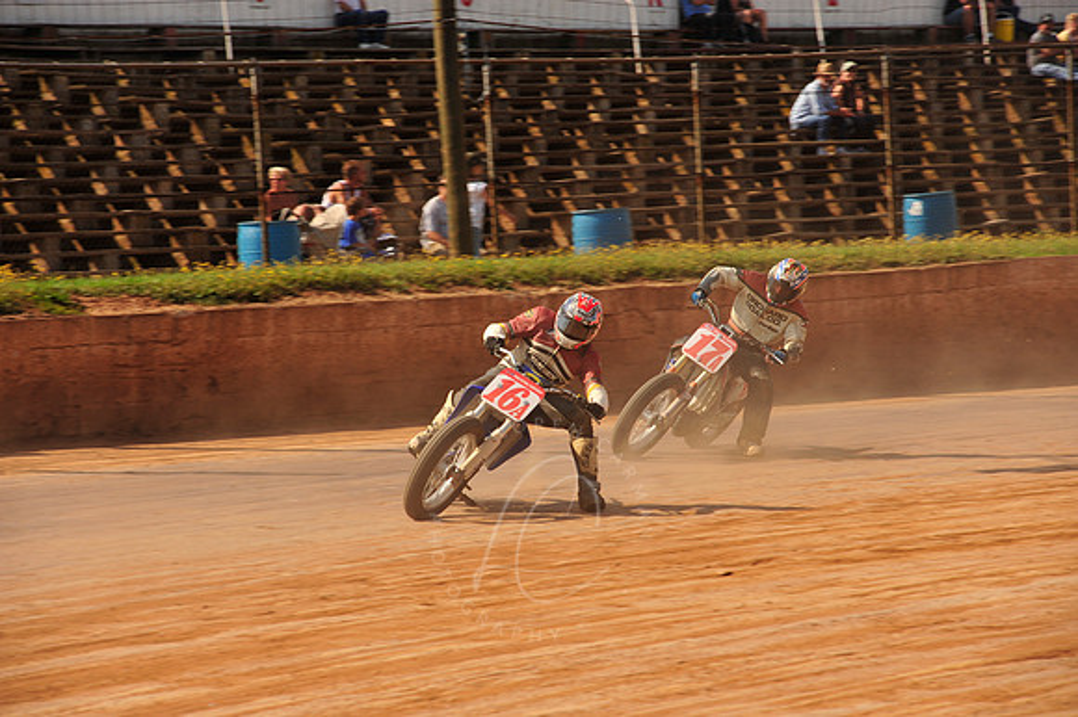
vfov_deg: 6.9
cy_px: 358
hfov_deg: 10.3
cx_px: 539
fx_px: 5985
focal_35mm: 200
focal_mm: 200
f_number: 10
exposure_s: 1/400
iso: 200
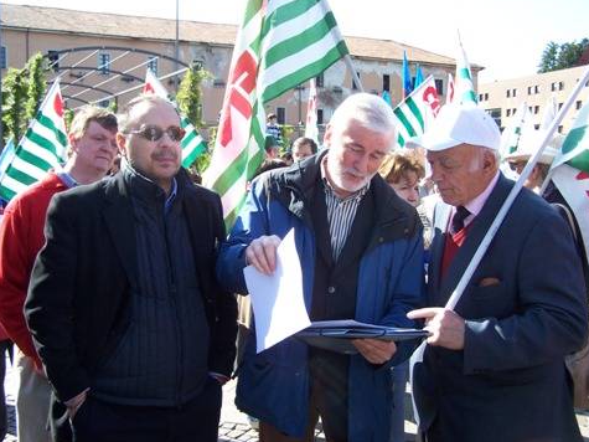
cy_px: 222
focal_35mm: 40
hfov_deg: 46.8
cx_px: 288
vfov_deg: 35.9
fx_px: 680
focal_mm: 6.3
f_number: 2.8
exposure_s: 1/350
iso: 80
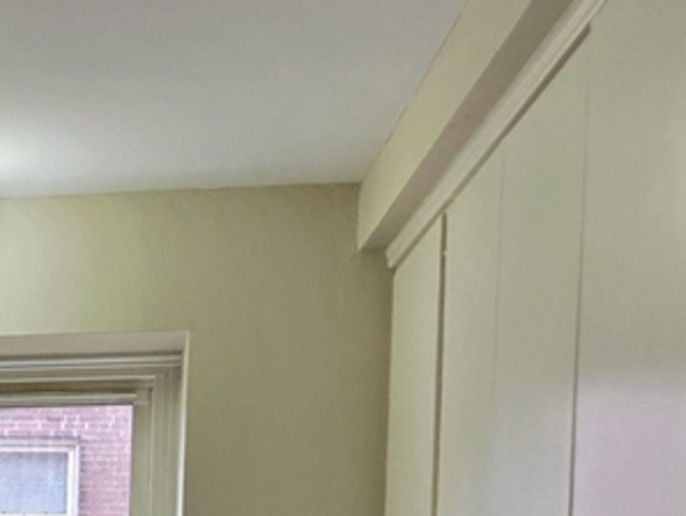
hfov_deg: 21.4
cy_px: 762
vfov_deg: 17.0
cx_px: -290
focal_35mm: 79
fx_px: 1567
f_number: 1.8
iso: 50
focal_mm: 5.4
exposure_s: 1/120
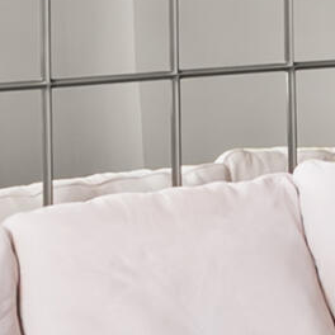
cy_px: -121
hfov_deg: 11.1
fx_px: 1588
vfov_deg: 11.7
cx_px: 634
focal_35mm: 145
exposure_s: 1.3
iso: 100
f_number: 8
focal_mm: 10
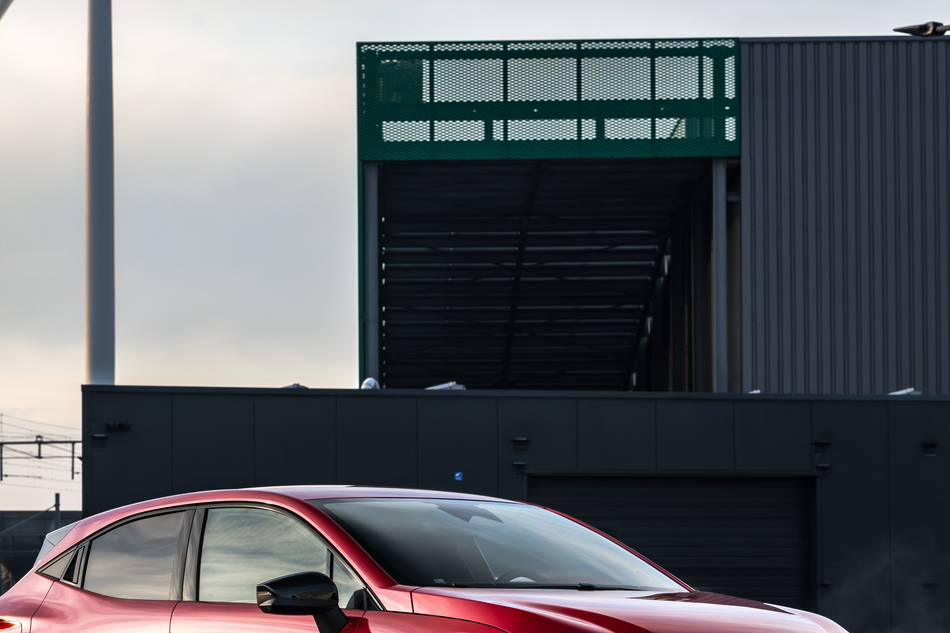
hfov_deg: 12.7
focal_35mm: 161
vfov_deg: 8.5
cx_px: 131
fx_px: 4248
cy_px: 284
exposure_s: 1/250
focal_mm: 79
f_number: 10
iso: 500
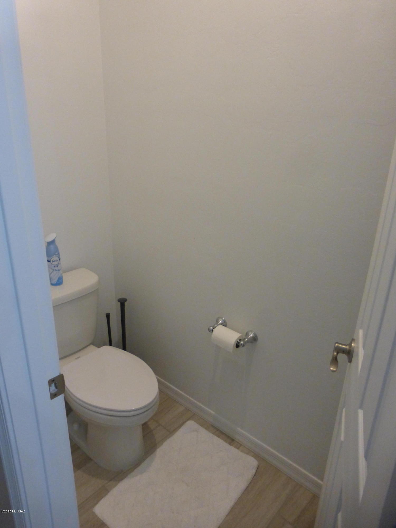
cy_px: 264
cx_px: 198
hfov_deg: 54.9
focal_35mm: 25
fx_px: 381
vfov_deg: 69.4
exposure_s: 1/40
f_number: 3.3
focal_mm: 4.3
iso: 400
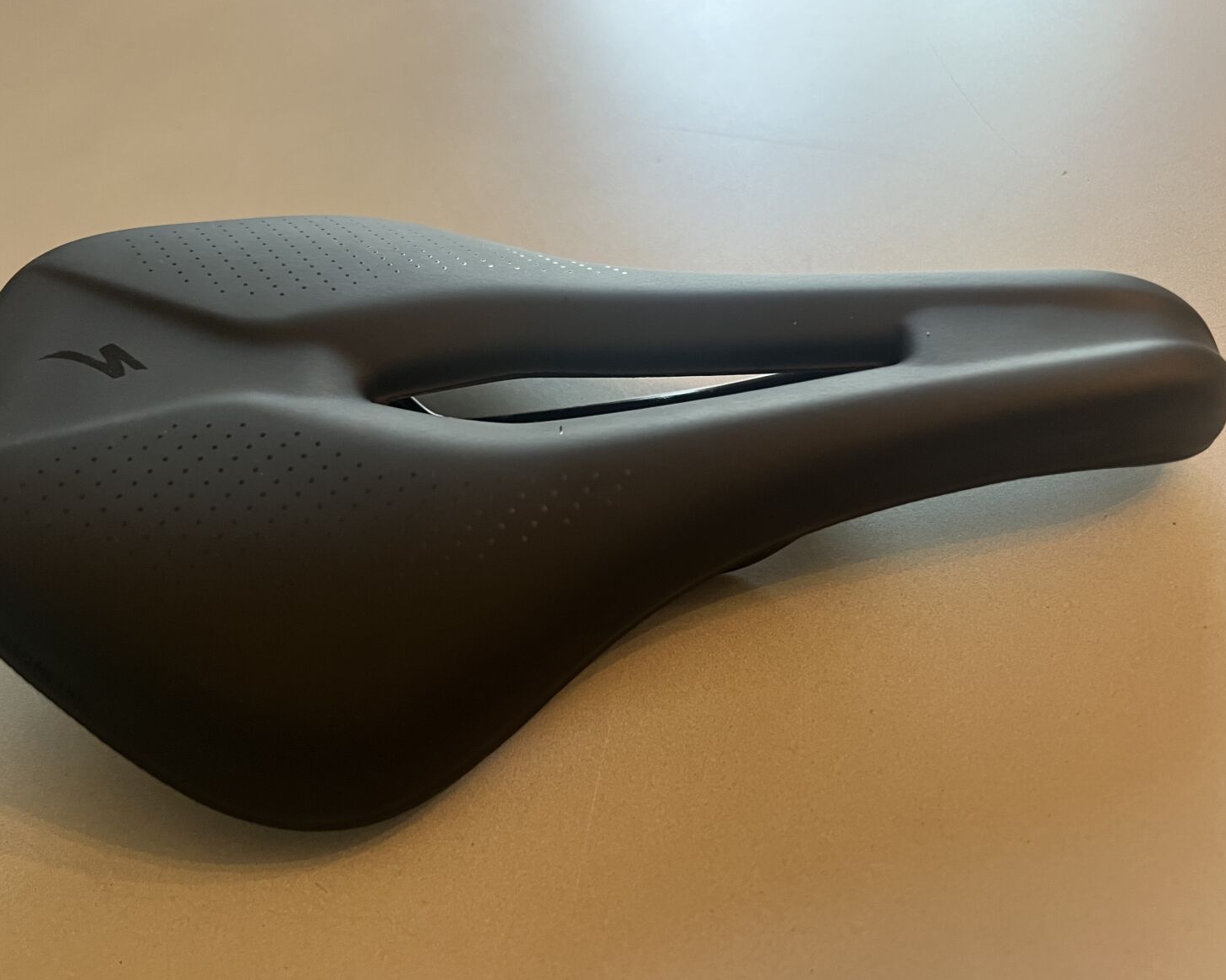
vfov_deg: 51.5
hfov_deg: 62.1
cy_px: 488
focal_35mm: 28
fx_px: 1016
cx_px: 567
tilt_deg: -48.9
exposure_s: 1/50
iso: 400
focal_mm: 5.7
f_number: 1.5
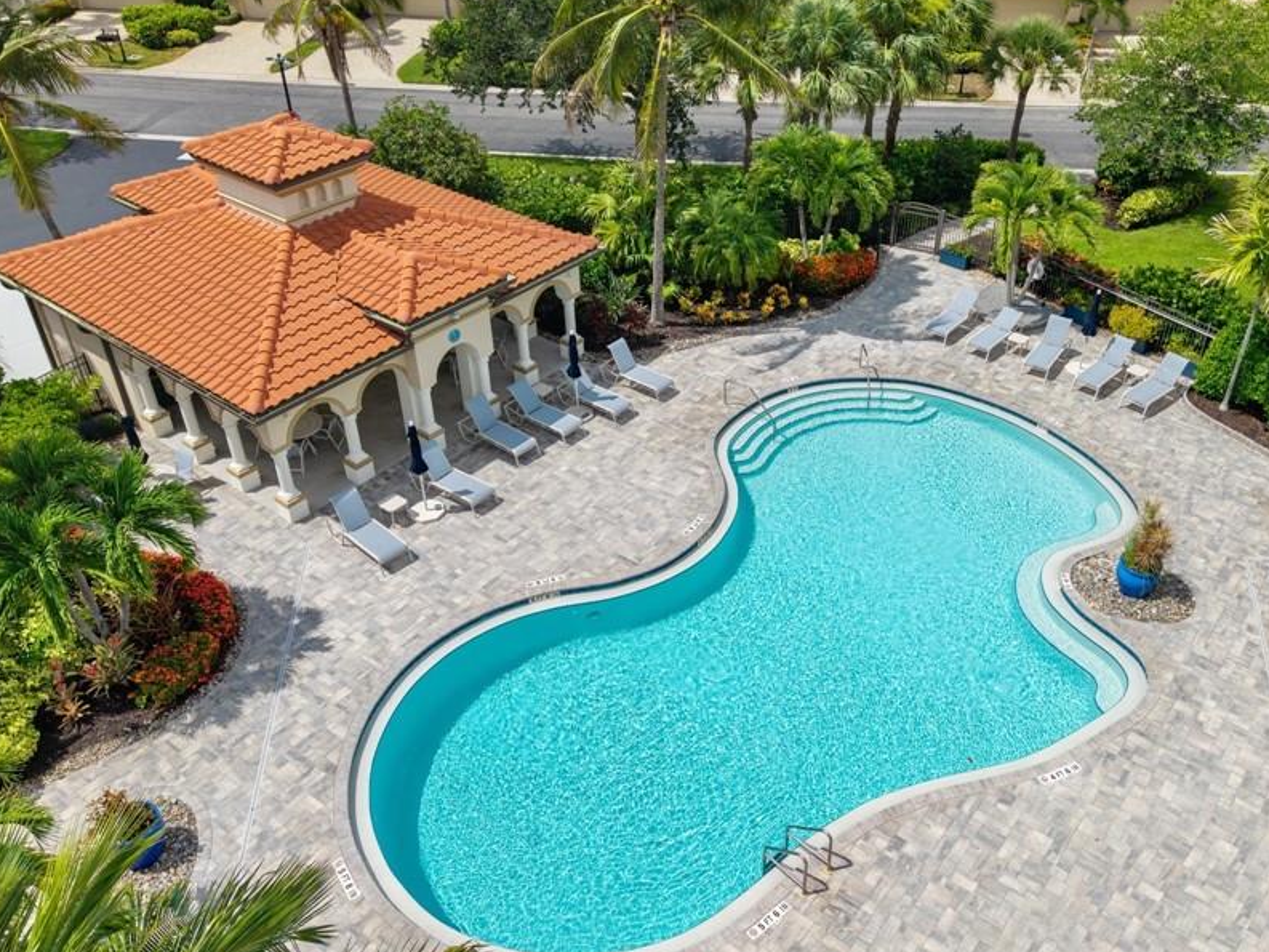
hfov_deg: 58.2
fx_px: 1137
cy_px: 440
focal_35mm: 31
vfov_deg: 45.4
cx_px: 711
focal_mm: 8.67
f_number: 1.8
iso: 100
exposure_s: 1/640
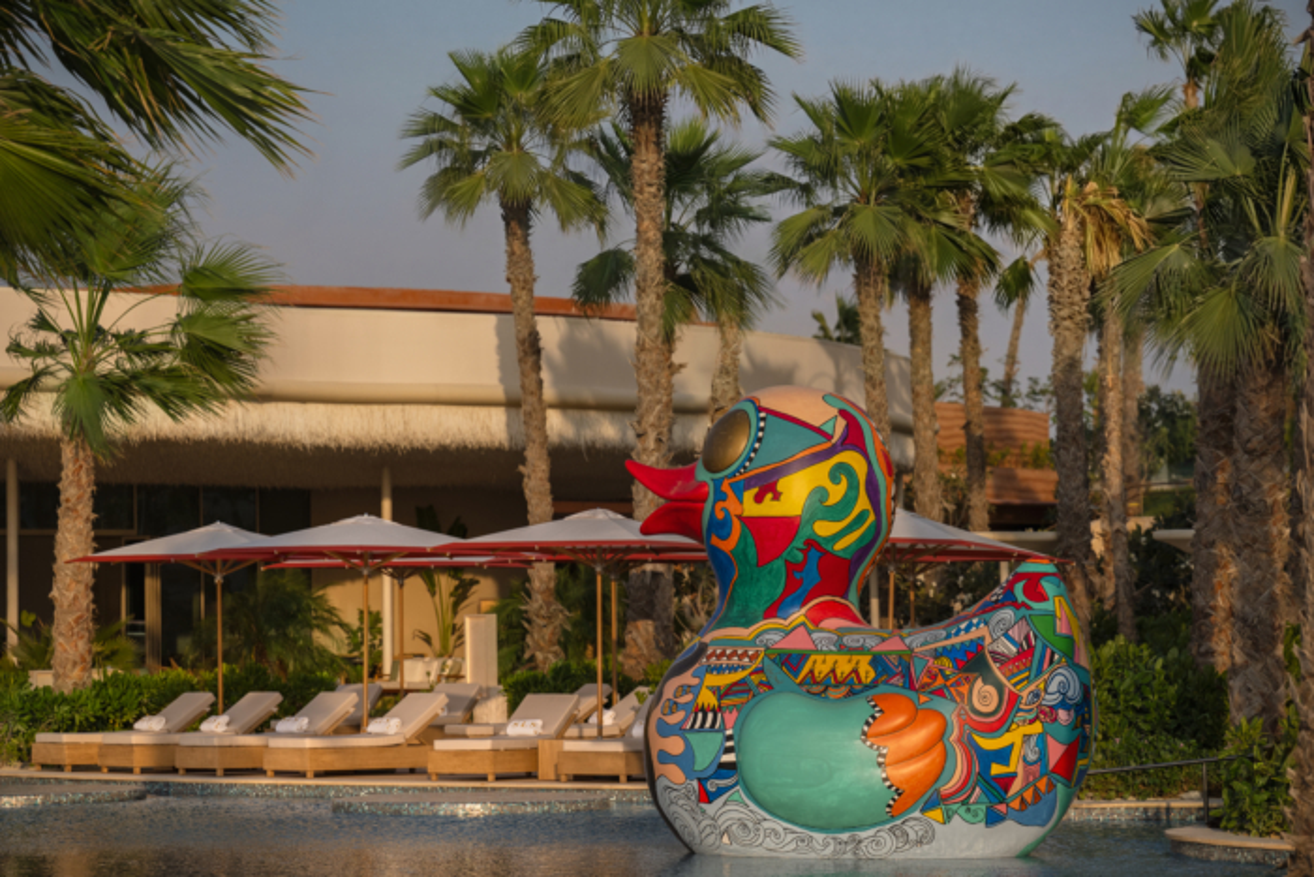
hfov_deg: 17.1
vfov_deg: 11.4
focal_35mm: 120
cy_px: 438
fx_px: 4381
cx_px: 657
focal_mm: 120
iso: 125
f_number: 3.5
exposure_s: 1/5000
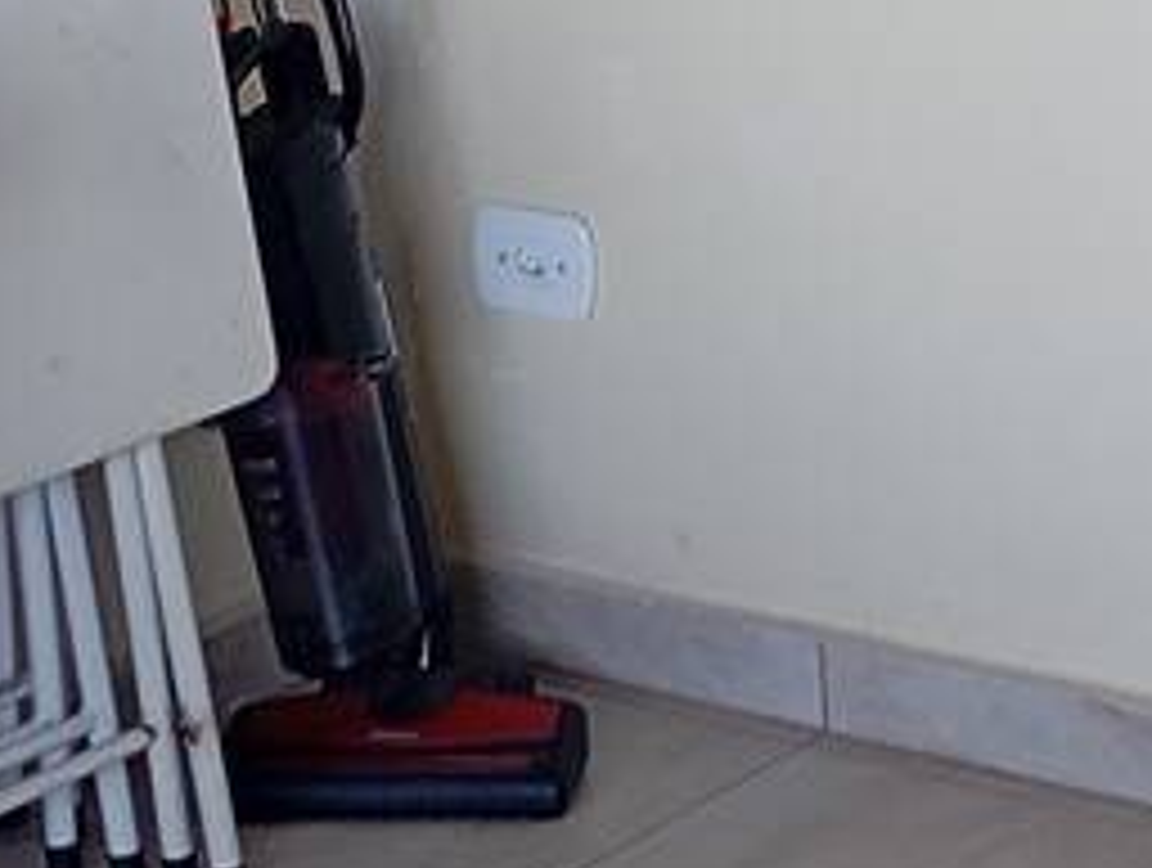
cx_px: 1017
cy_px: -850
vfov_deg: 9.0
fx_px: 5235
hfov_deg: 12.5
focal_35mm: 157
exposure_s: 1/60
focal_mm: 4.27
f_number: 1.8
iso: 305
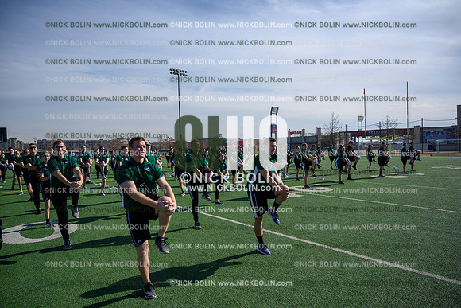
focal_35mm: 24
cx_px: 230
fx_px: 307
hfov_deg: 73.7
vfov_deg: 53.2
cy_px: 154
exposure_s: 1/3200
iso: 125
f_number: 4
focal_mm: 24
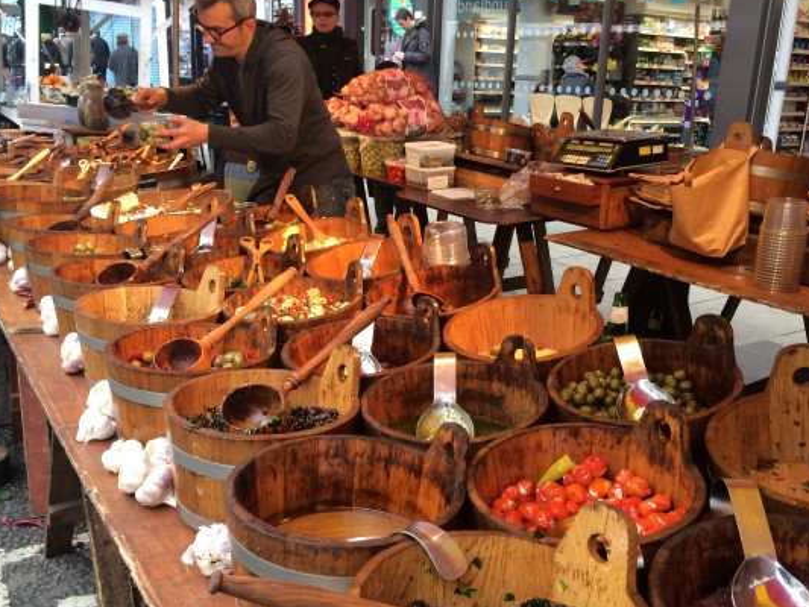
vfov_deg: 39.7
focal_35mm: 36
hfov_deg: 51.3
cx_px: 430
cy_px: 319
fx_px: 842
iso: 40
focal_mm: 4.12
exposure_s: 1/30
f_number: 2.2
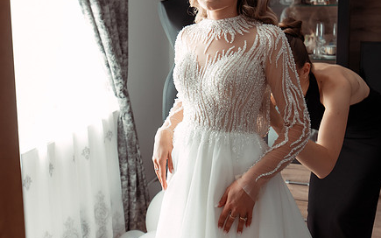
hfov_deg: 44.4
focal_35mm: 45
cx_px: 197
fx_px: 467
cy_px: 75
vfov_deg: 28.4
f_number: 3.5
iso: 1000
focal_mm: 30
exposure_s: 1/160
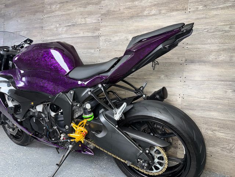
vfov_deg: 56.8
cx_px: 118
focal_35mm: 24
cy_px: 88
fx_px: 163
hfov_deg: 71.6
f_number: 1.78
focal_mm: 6.76
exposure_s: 1/27
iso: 64
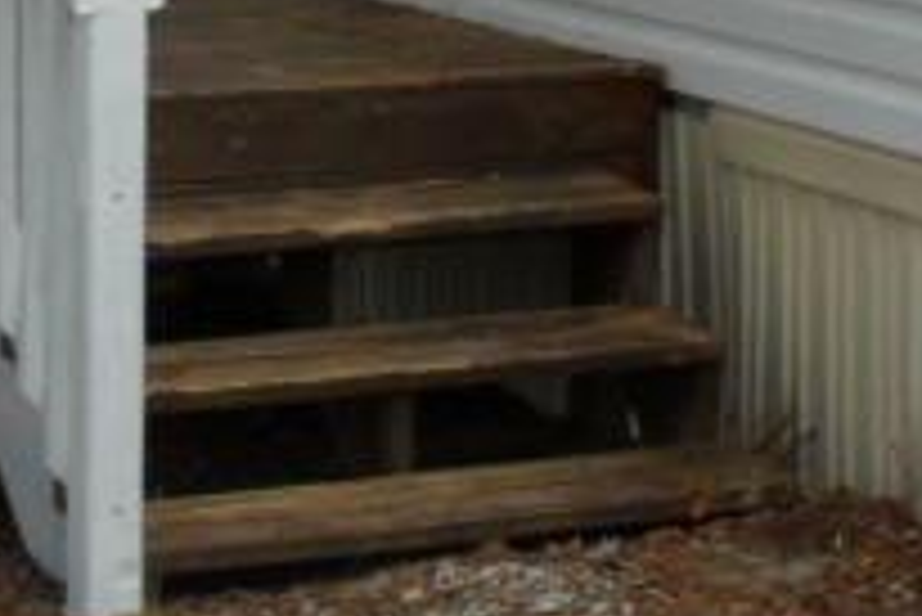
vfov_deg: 9.6
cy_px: -270
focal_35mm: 140
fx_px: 3588
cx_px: 1147
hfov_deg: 14.1
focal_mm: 4.9
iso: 100
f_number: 3.5
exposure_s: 1/750
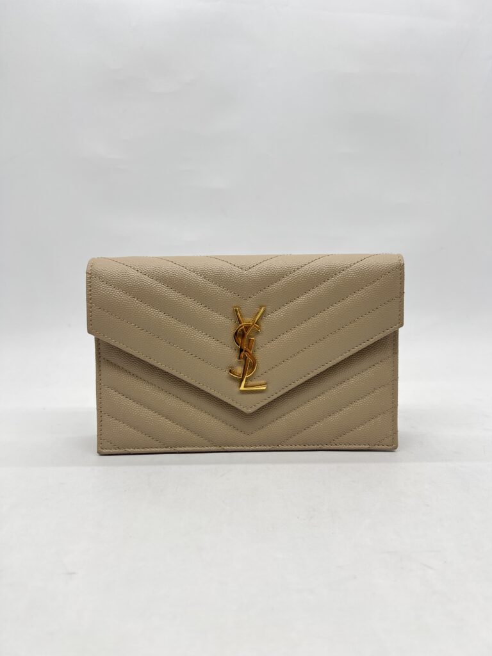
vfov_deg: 67.3
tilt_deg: -8.6
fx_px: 493
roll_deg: -0.5
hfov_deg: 53.1
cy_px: 328
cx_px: 246
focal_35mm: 26
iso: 32
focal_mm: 5.7
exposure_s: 1/141
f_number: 1.5
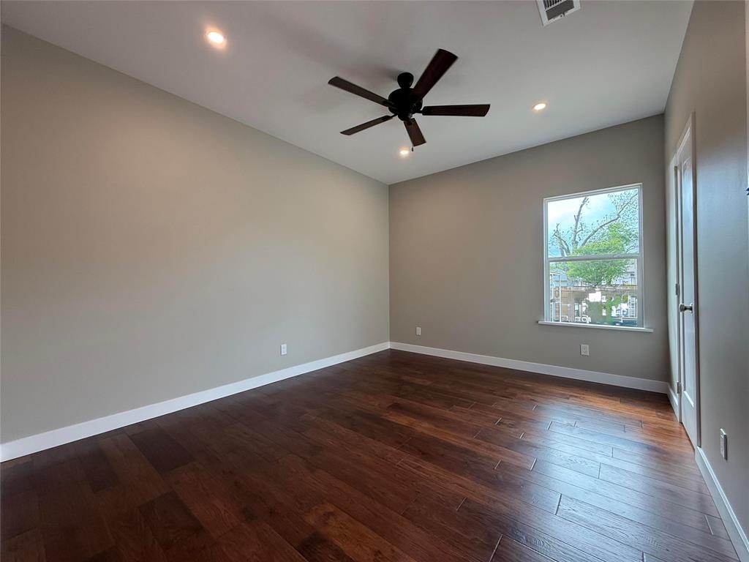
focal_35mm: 14
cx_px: 374
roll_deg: +0.1
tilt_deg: +1.0
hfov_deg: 102.1
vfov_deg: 85.7
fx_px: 303
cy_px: 281
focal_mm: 2.22
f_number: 2.2
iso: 100
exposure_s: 1/99
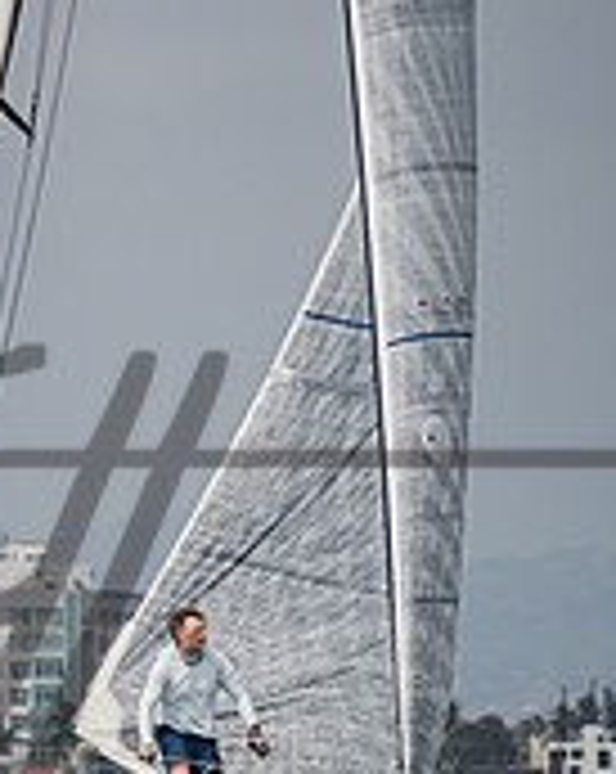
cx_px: -813
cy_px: 828
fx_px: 19765
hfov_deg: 1.8
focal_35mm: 865
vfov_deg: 2.2
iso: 160
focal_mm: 200
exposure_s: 1/640
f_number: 6.3
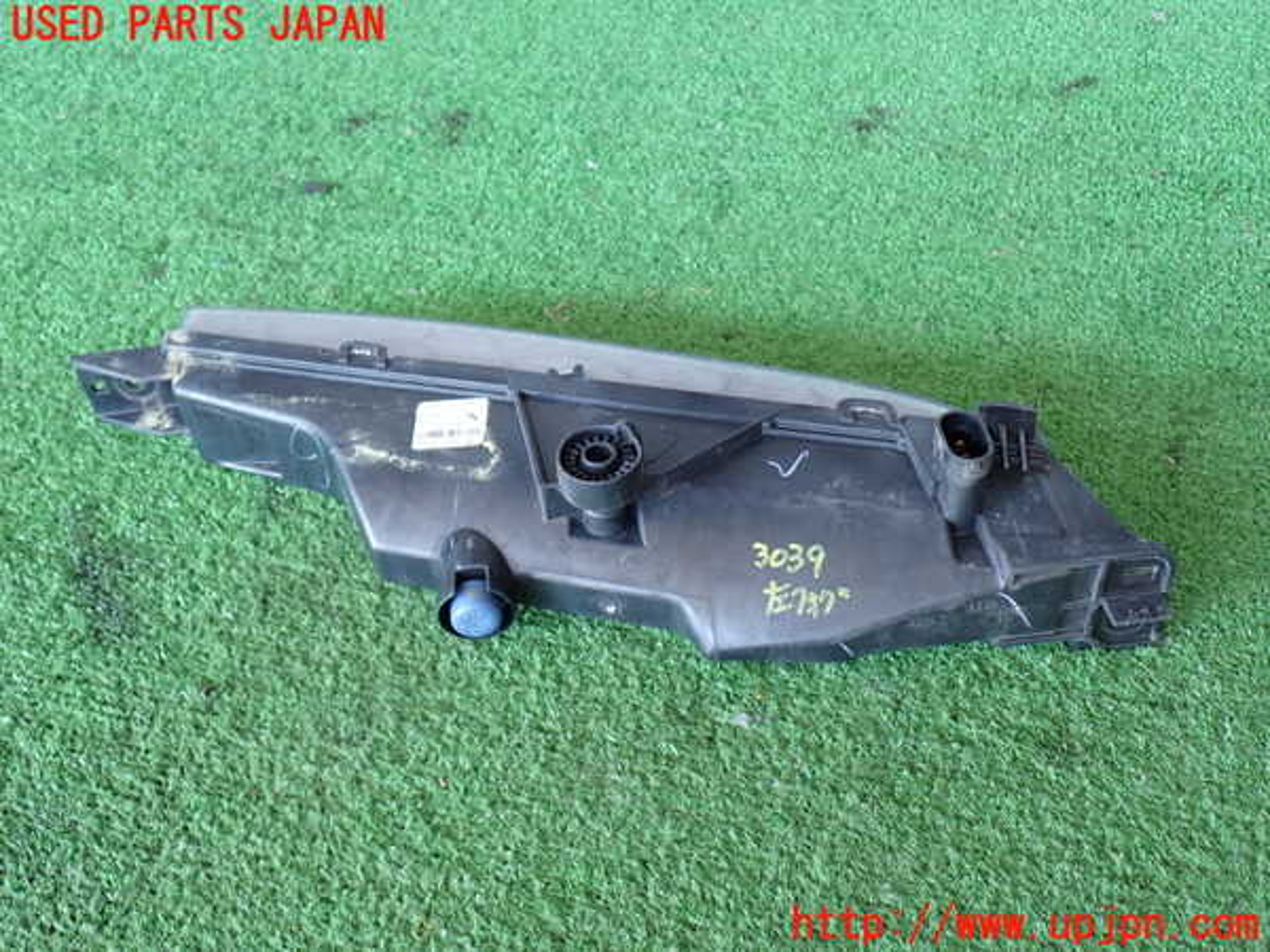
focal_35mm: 36
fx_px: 1321
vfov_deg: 39.7
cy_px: 476
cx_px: 635
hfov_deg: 51.4
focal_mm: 6.37
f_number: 2.5
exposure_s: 1/40
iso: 200
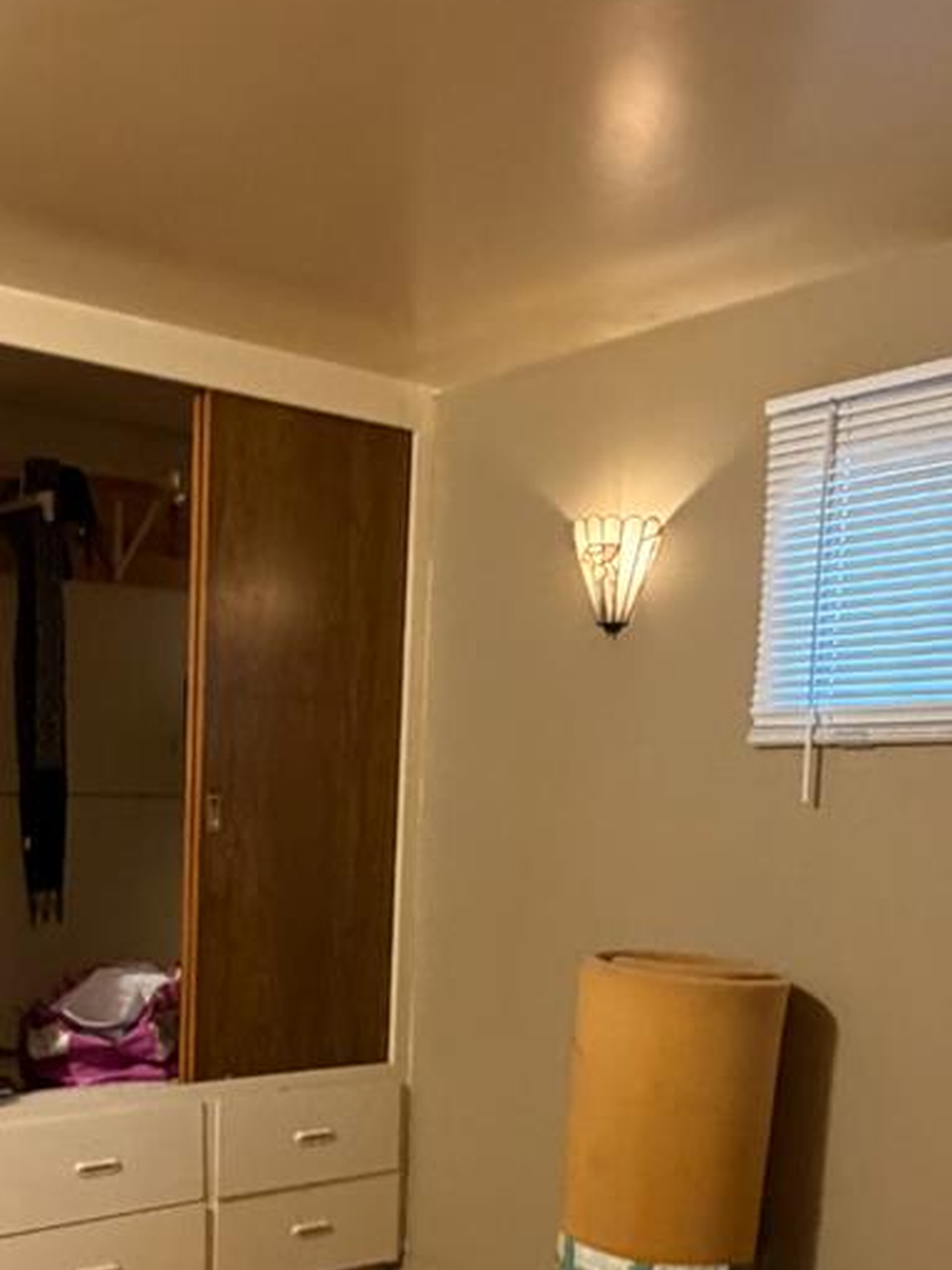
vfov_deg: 43.9
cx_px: 244
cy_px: 991
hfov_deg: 34.4
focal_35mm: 41
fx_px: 1503
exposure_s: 1/60
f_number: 2.2
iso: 800
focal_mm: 2.22
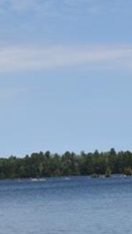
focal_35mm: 150
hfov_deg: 8.1
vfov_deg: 14.1
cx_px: 48
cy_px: 228
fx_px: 931
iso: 200
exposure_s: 1/400
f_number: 10
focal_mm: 24
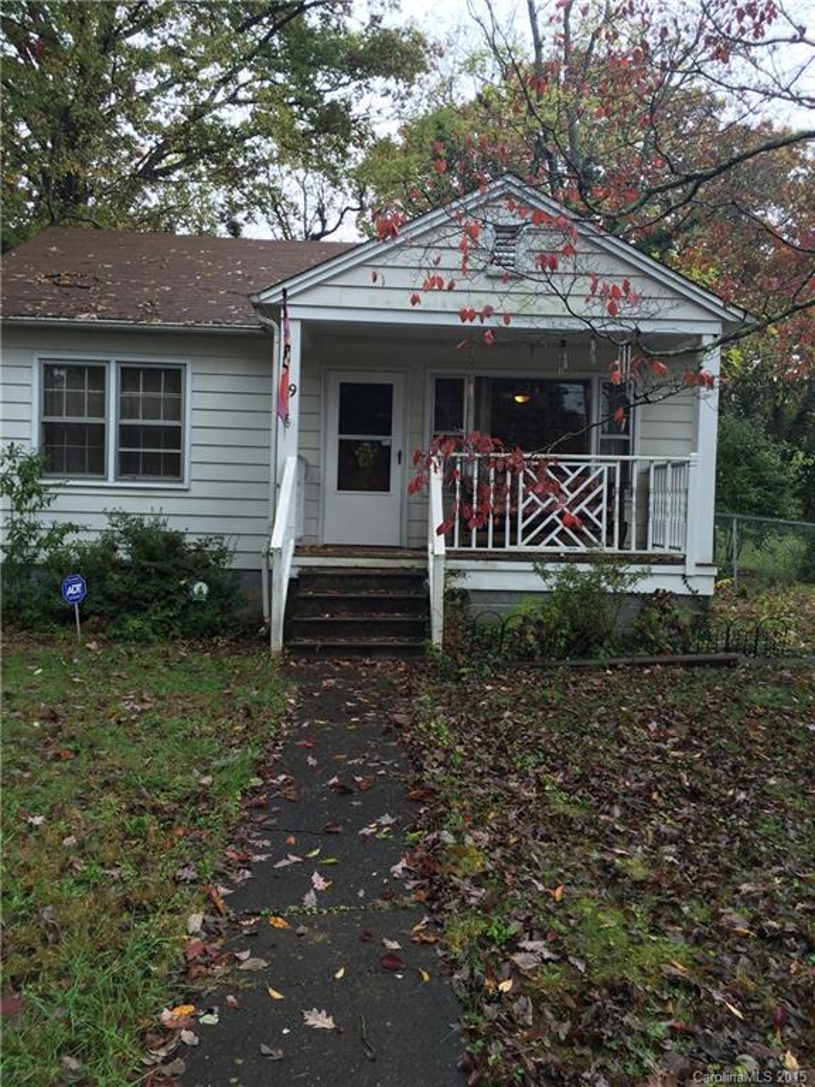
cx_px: 408
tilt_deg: -0.5
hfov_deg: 48.2
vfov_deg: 61.7
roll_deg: -0.7
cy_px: 544
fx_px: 910
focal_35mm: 29
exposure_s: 1/173
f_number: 2.2
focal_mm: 4.15
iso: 32
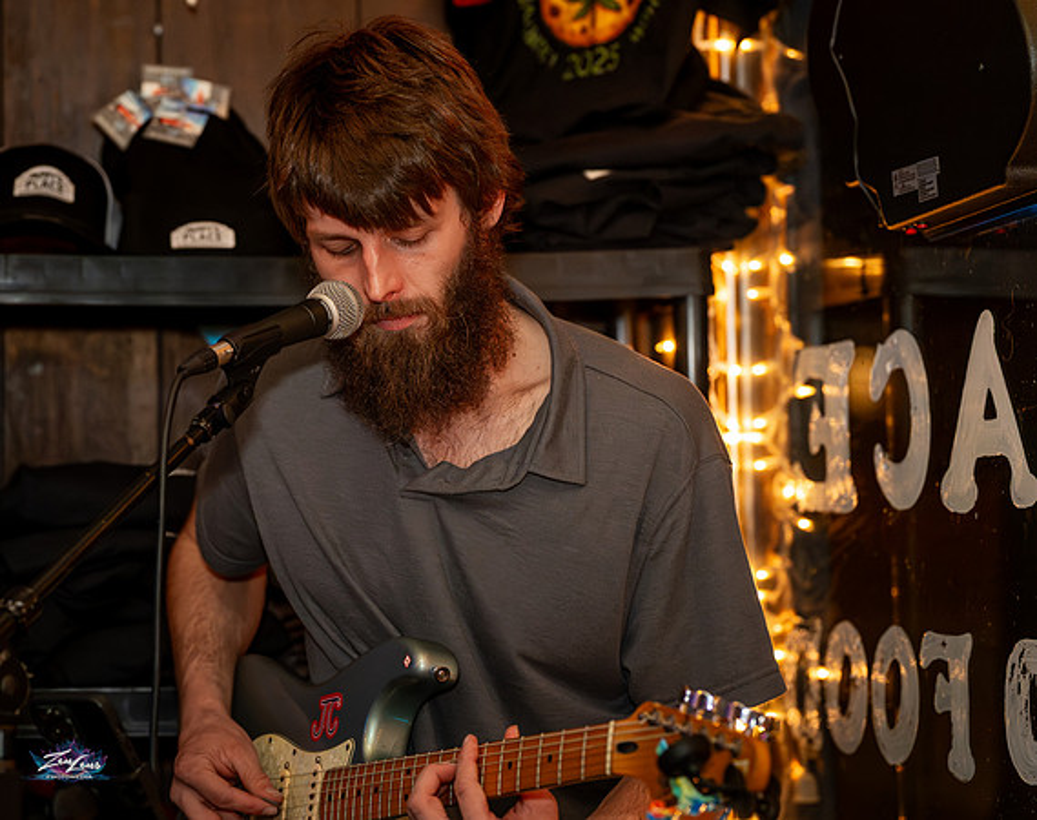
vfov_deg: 14.6
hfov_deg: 18.4
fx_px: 3205
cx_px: 434
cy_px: 400
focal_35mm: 105
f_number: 2.8
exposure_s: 1/400
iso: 10000
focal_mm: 86
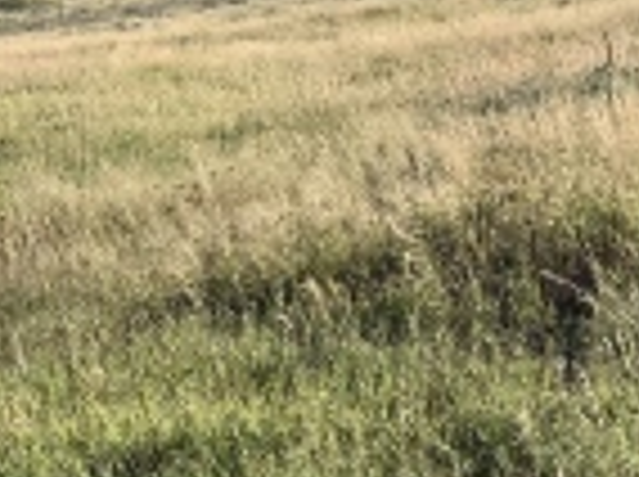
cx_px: -526
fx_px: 4331
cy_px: 274
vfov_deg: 6.3
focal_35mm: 235
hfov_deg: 8.1
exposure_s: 1/695
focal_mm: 6
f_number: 2.4
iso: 16
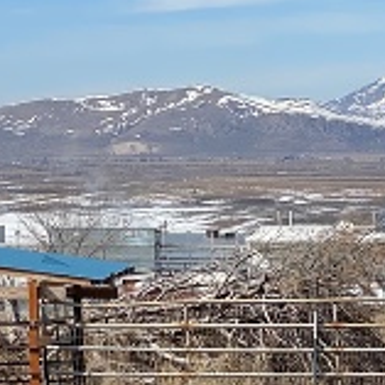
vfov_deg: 9.3
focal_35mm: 187
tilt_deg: +1.2
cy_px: 76
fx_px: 2353
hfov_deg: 9.0
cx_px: -304
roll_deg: +1.7
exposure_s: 1/2283
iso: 20
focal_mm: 6
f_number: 2
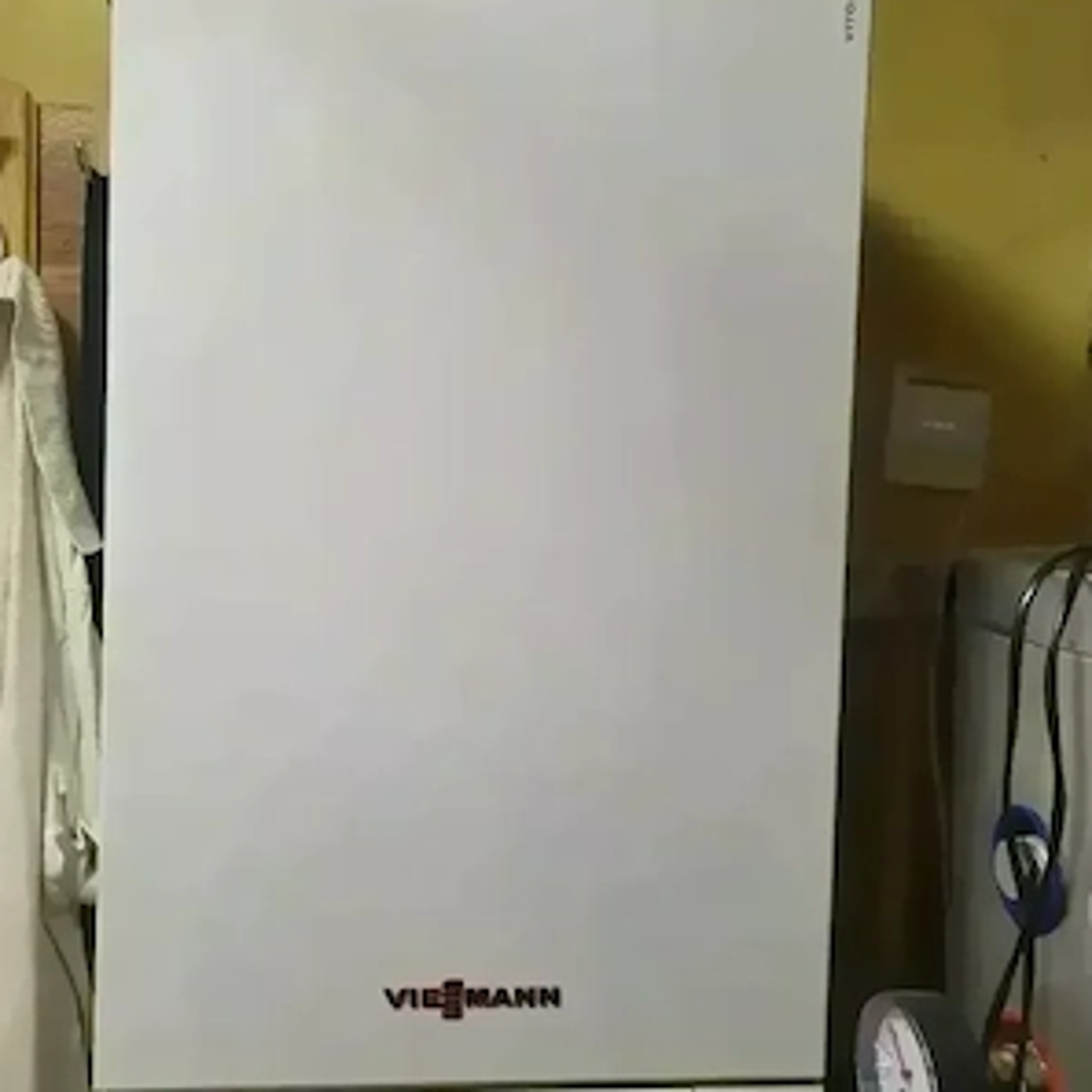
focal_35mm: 31
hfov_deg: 52.5
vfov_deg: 52.5
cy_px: 504
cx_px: 548
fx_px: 1106
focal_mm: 5.4
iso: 200
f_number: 1.8
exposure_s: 1/50.3
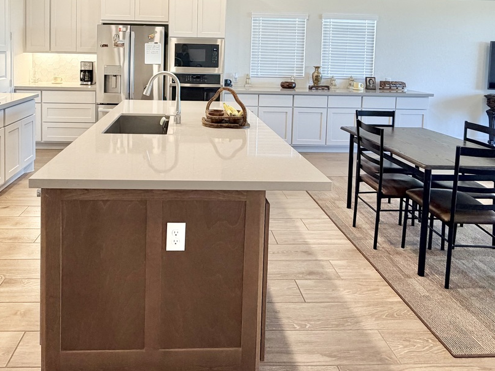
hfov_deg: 68.7
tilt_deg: -3.0
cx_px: 200
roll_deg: -0.9
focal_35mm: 25
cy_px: 70
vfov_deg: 51.2
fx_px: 358
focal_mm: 2.22
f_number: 2.2
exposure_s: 1/120
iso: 200
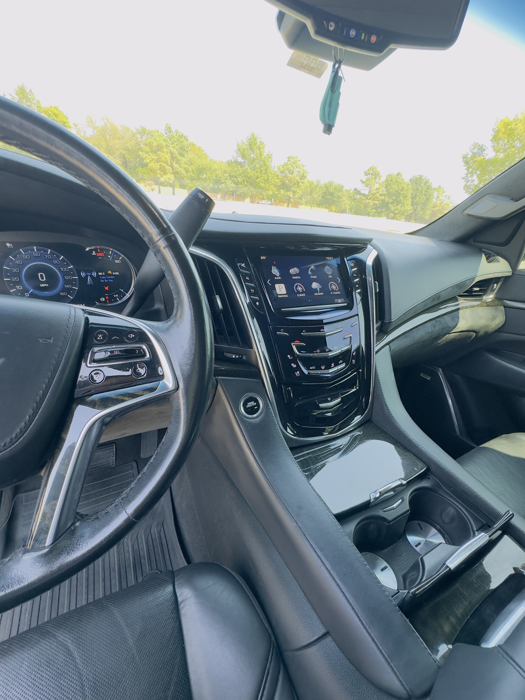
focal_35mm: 14
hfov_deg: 85.7
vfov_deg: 102.1
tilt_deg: -26.9
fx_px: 283
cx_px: 262
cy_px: 350
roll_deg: -7.1
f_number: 2.2
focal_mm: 2.22
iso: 80
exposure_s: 1/99
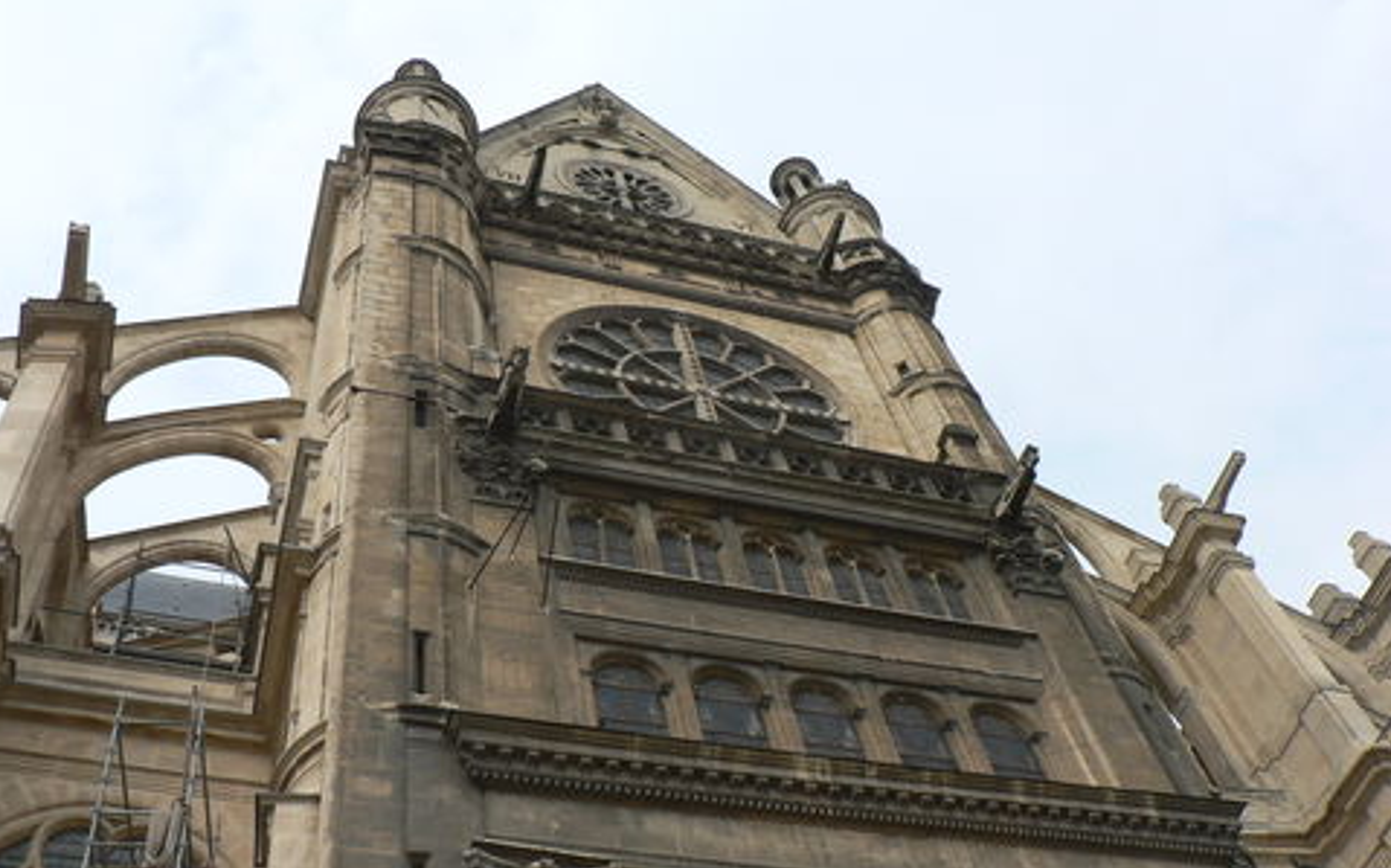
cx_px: 685
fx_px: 1440
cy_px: 453
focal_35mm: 38
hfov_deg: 51.6
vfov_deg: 33.5
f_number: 4
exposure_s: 1/320
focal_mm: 6
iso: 64
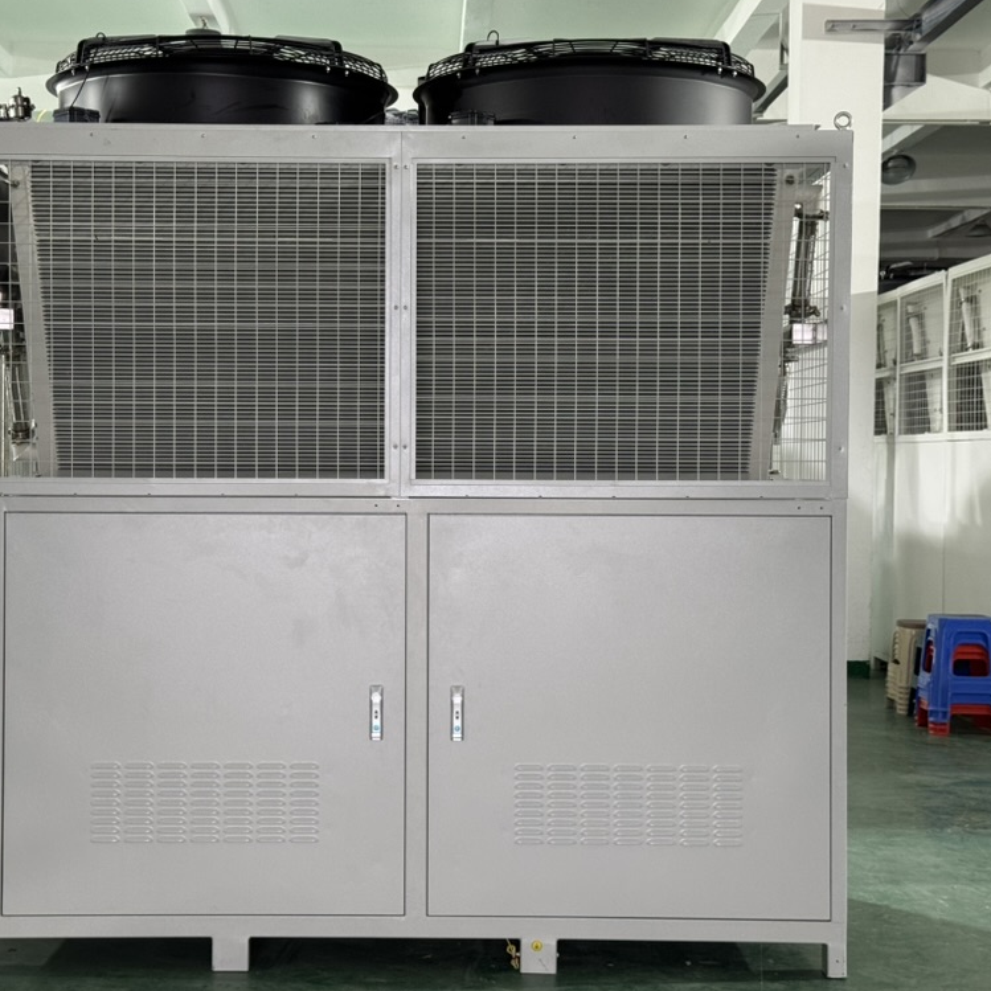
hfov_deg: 29.5
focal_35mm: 58
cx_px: 418
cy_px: 490
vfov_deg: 29.6
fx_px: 1879
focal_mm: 6.76
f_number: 1.78
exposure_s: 1/50
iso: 125
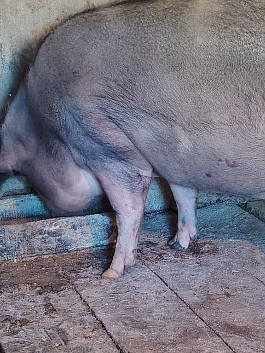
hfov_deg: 15.8
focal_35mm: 93
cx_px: 214
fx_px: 949
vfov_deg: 21.0
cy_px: 222
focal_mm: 5.25
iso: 4053
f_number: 1.75
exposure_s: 1/20
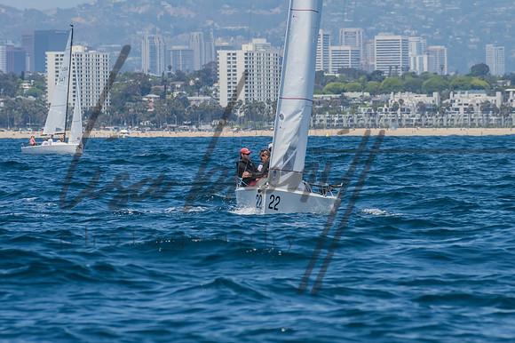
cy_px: 172
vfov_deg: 3.1
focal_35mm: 450
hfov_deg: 4.6
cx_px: 258
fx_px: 6434
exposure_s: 1/800
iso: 640
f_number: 14
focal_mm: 300
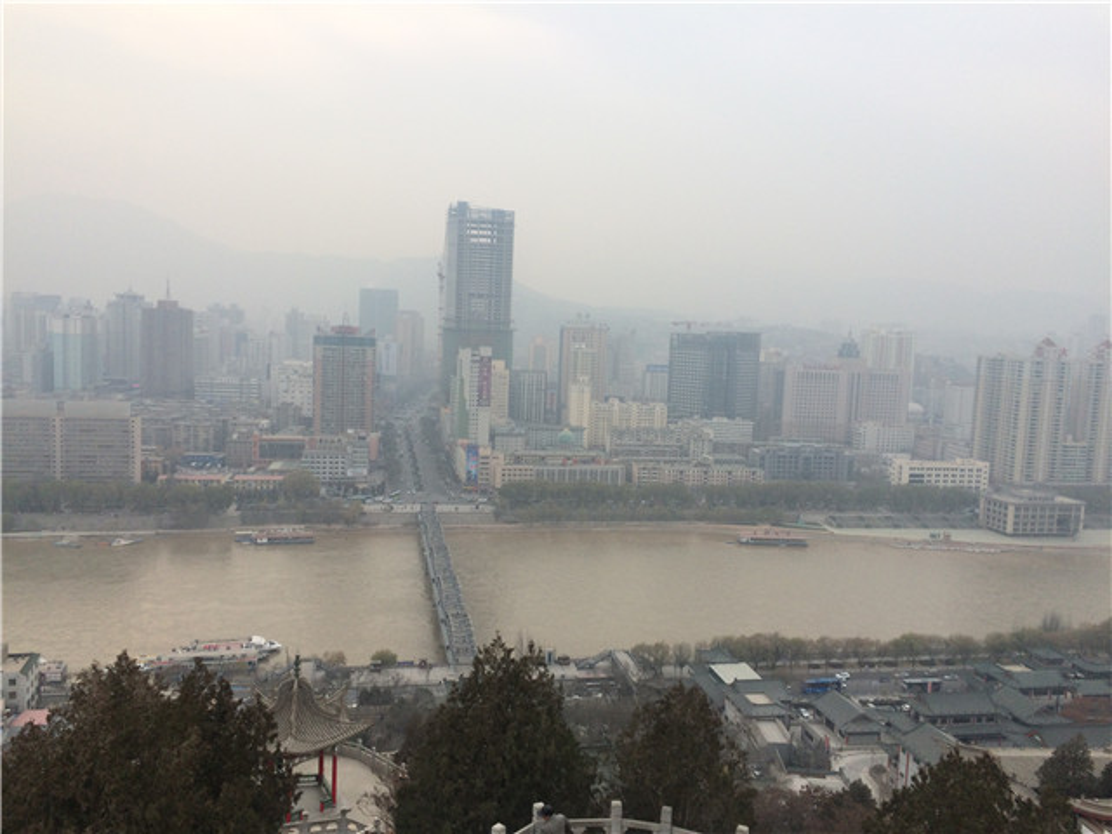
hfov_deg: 61.7
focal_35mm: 29
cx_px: 556
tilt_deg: -5.9
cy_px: 417
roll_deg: -1.1
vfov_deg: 48.2
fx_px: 932
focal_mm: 4.15
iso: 32
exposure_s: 1/1282
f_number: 2.2
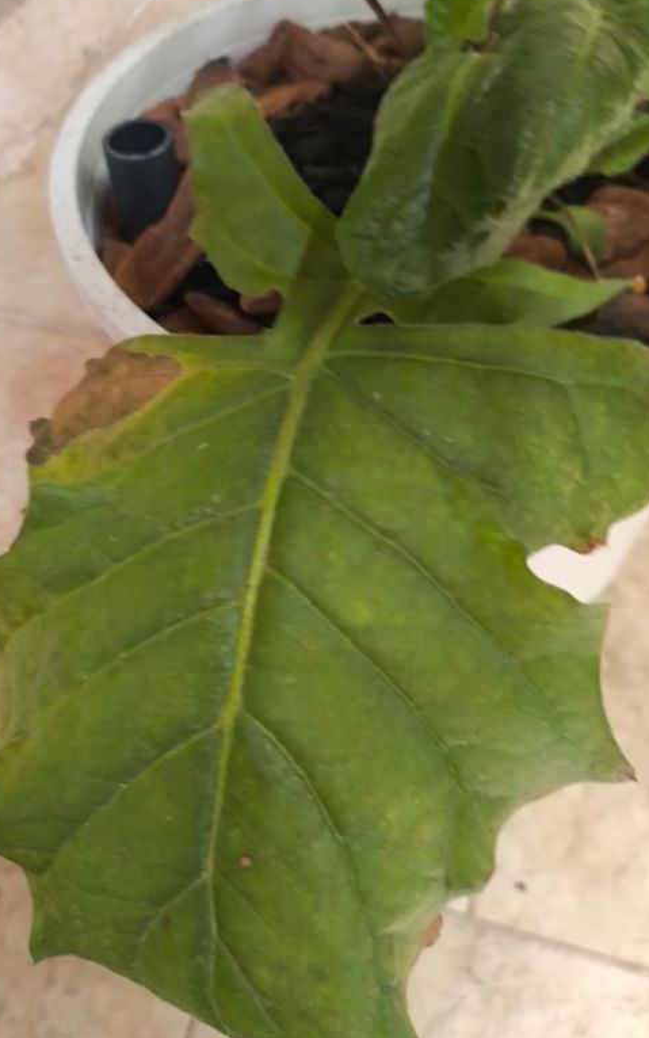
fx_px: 877
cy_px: 500
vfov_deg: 61.2
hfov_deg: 40.6
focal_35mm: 31
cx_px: 302
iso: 500
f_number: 1.7
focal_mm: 4.71
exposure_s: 1/30
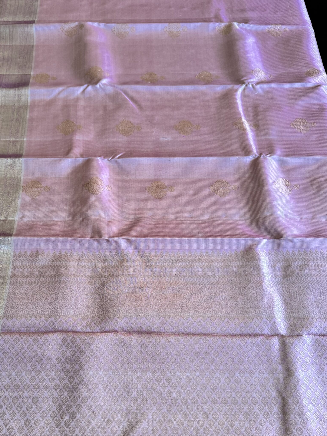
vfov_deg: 59.5
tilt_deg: -66.6
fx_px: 378
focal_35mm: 30
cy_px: 262
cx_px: 128
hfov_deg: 46.5
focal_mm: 6.76
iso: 200
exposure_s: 1/95
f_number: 1.78
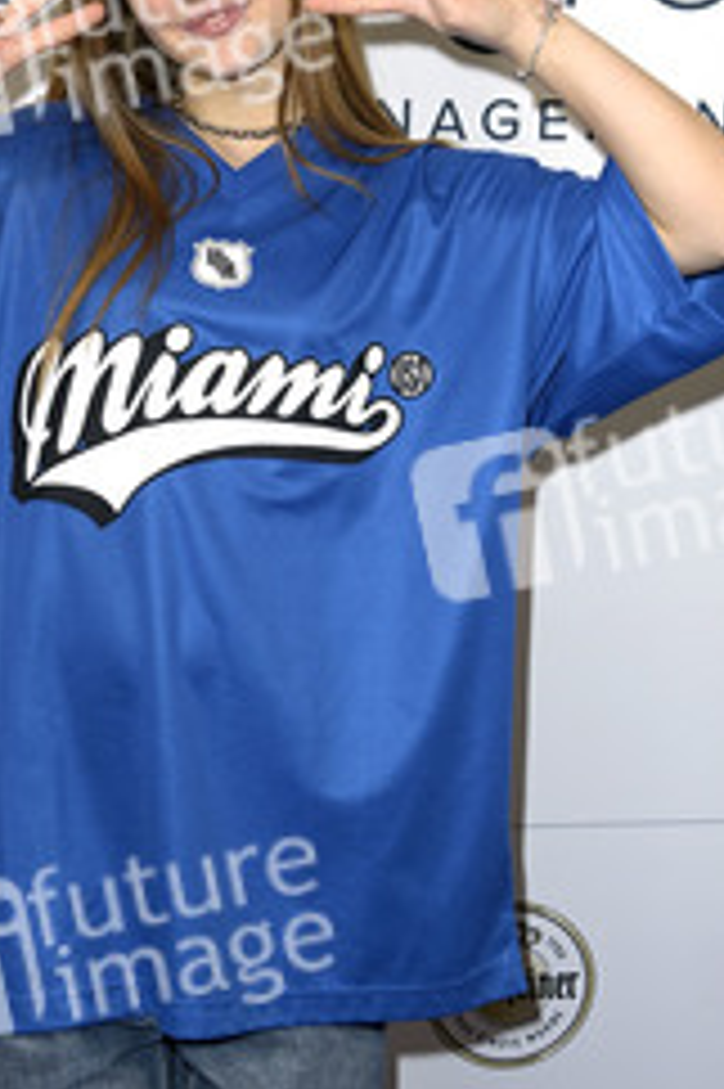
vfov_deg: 23.4
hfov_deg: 15.8
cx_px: 234
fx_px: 2598
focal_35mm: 86
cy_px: 270
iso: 800
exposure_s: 1/250
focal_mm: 52
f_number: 5.6
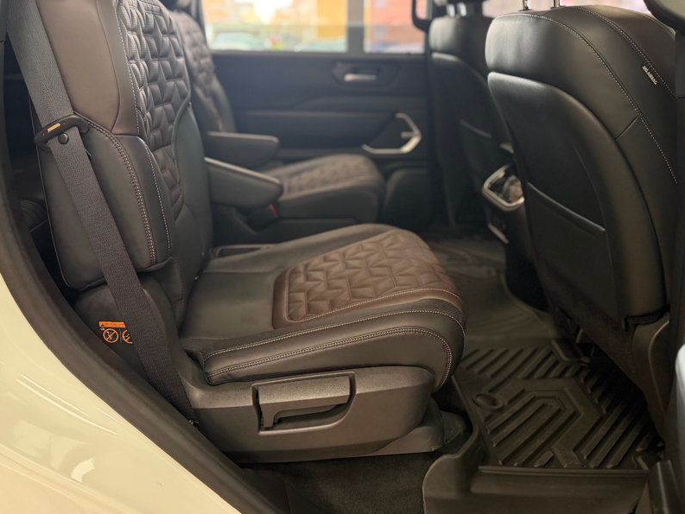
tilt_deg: -15.8
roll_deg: +1.1
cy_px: 206
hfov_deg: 58.3
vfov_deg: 45.2
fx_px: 614
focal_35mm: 31
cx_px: 345
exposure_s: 1/60
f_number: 1.78
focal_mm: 6.76
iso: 200
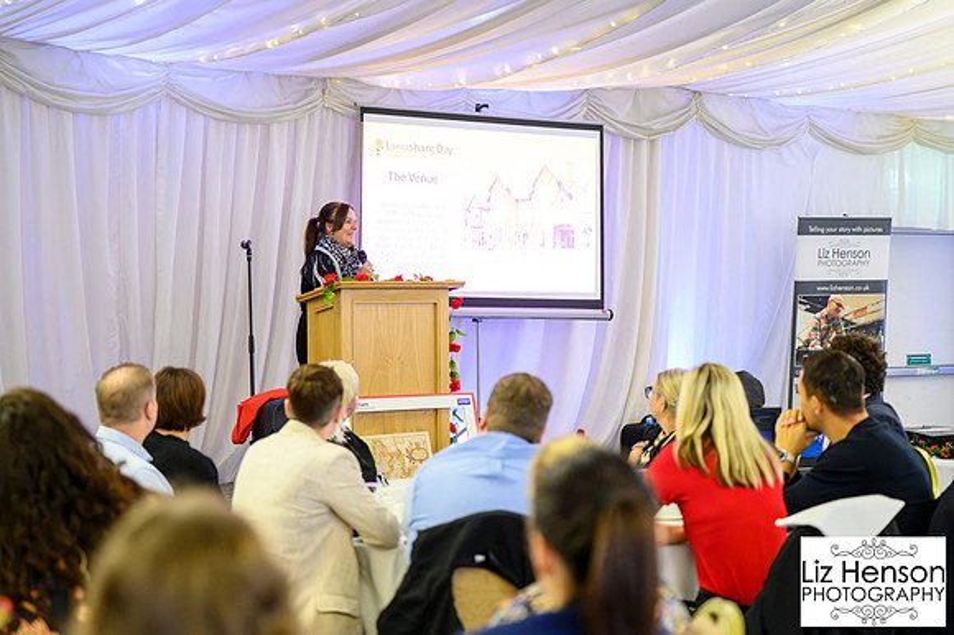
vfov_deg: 18.5
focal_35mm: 74
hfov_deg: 27.5
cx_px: 476
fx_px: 1951
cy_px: 310
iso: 12800
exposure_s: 1/200
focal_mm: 70
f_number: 2.8
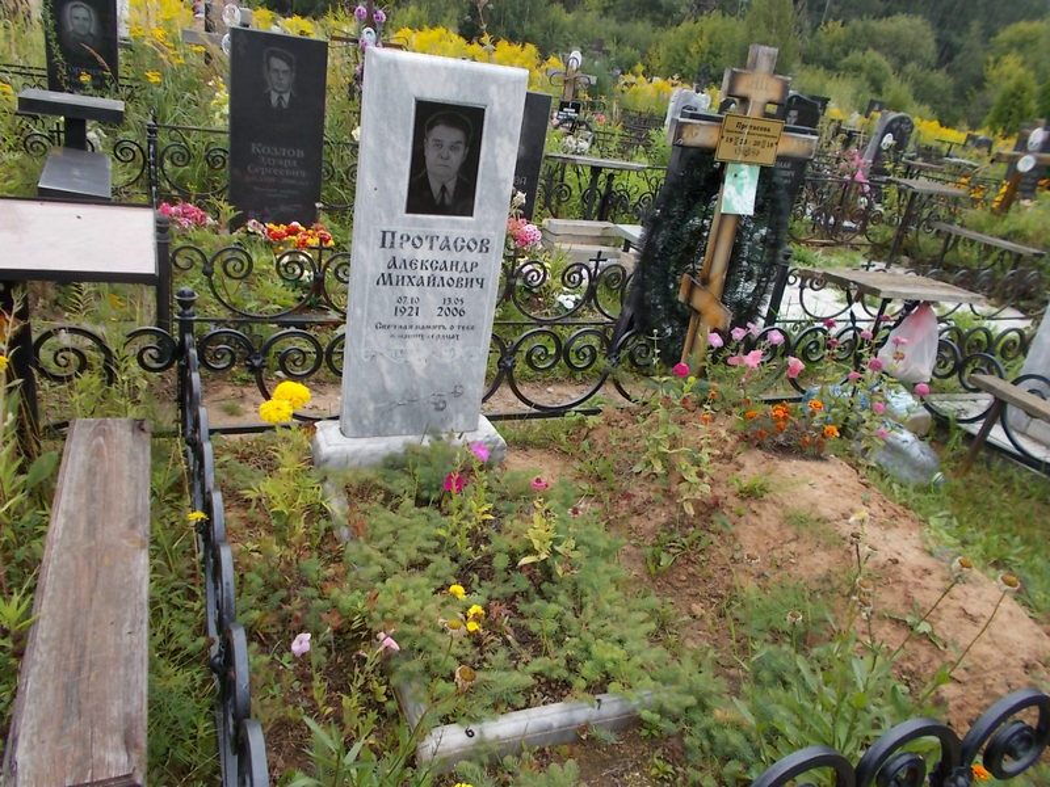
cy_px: 394
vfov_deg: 53.1
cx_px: 525
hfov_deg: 67.3
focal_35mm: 26
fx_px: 789
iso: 80
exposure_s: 1/400
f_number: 3.2
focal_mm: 4.6
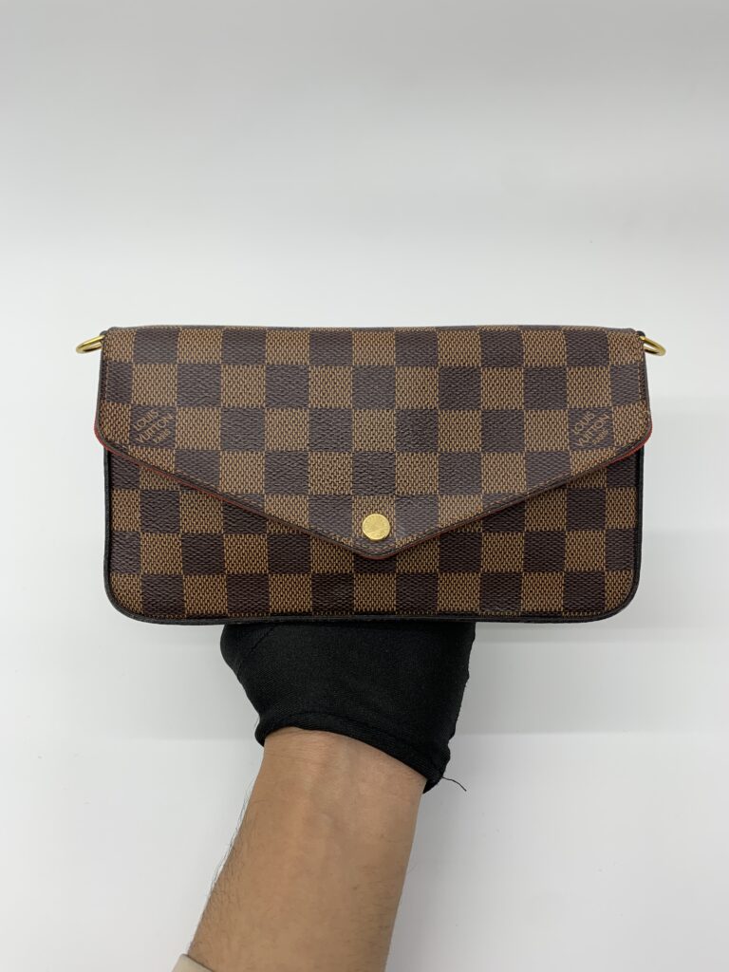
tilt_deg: -53.1
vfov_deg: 67.3
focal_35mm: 26
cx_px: 364
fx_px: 730
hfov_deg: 53.1
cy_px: 486
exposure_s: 1/100
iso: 25
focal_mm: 4.25
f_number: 1.8
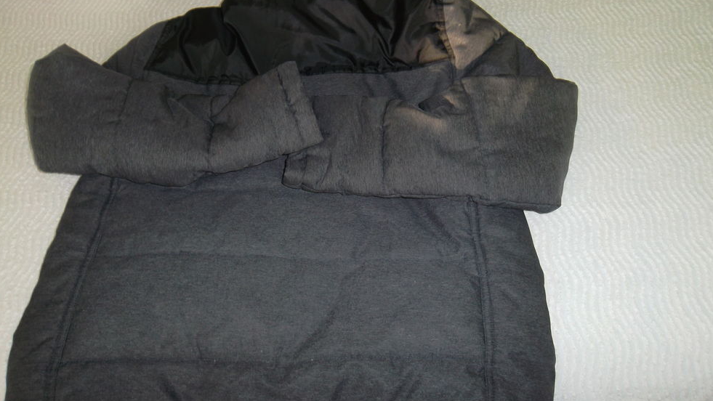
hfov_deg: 64.3
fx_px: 567
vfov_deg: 38.8
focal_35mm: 30
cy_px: 159
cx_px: 357
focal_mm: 4.9
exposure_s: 1/45
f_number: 3.5
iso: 100
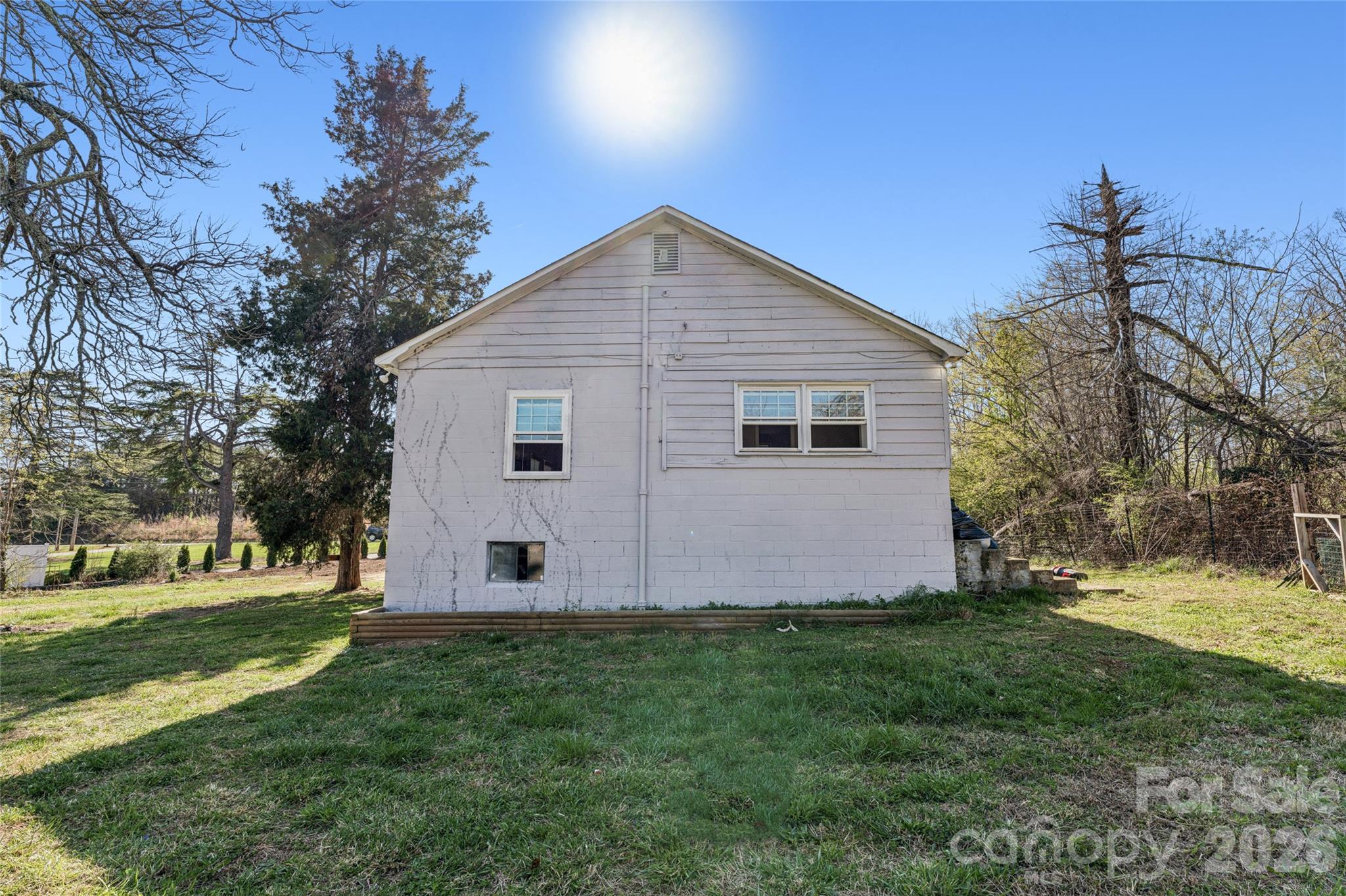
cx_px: 673
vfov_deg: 73.1
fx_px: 606
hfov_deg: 96.0
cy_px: 448
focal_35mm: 16
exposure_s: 1/125
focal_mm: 16.2
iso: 100
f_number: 10
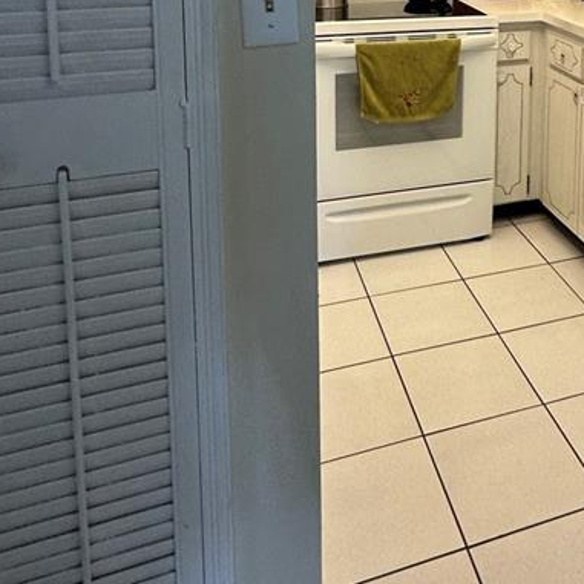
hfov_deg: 40.2
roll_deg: -3.2
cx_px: 504
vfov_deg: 37.6
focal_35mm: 39
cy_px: -17
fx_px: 744
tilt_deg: -4.7
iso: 100
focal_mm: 2.22
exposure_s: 1/120
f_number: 2.2
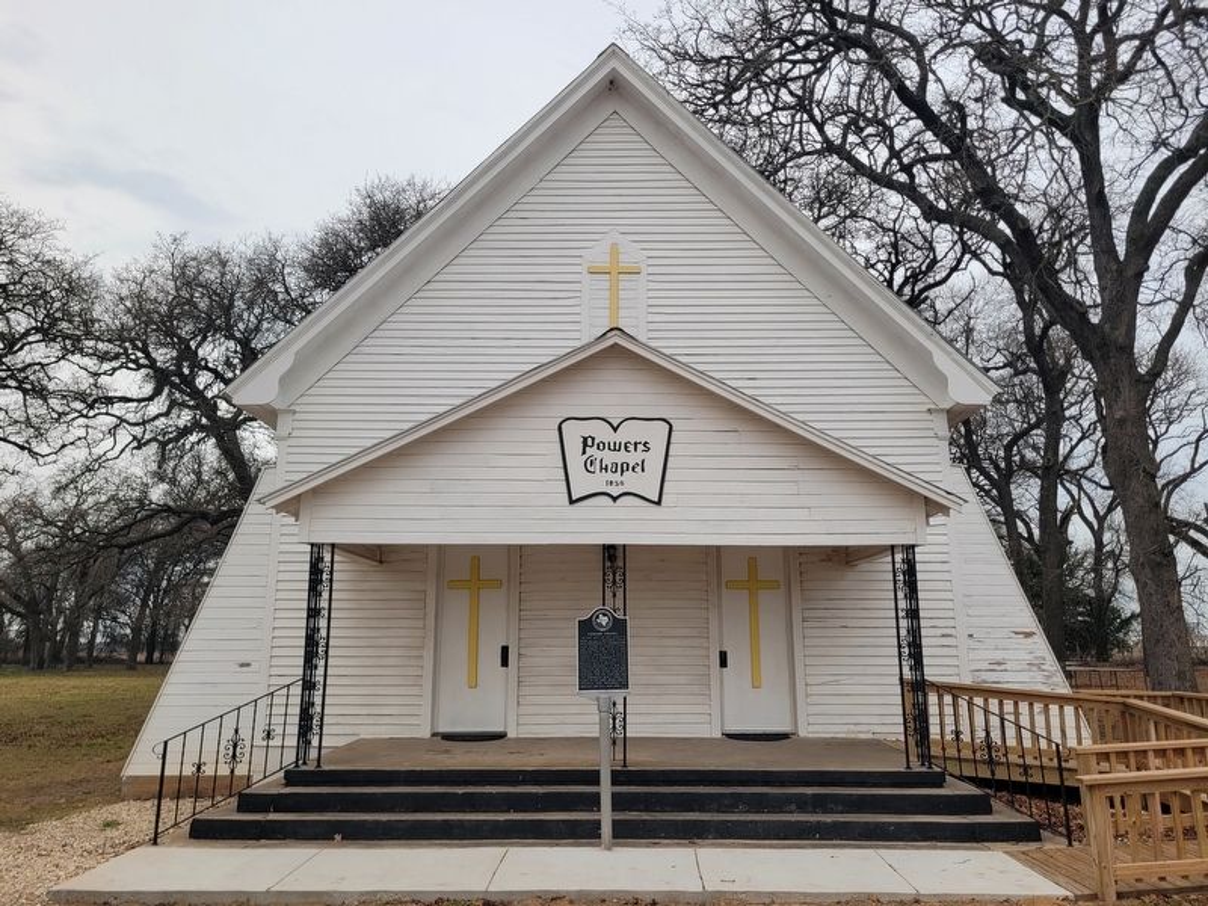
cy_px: 453
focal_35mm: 26
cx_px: 604
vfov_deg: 53.1
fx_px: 907
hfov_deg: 67.3
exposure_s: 1/781
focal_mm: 5.4
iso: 40
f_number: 1.8
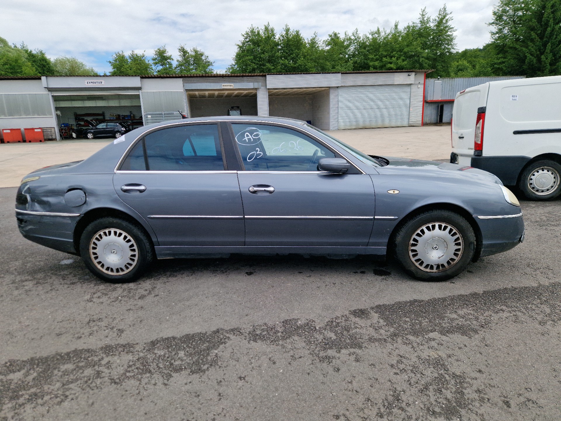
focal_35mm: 23
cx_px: 280
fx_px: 373
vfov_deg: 58.9
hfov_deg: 73.9
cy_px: 210
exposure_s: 1/1250
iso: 50
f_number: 1.8
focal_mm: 5.4
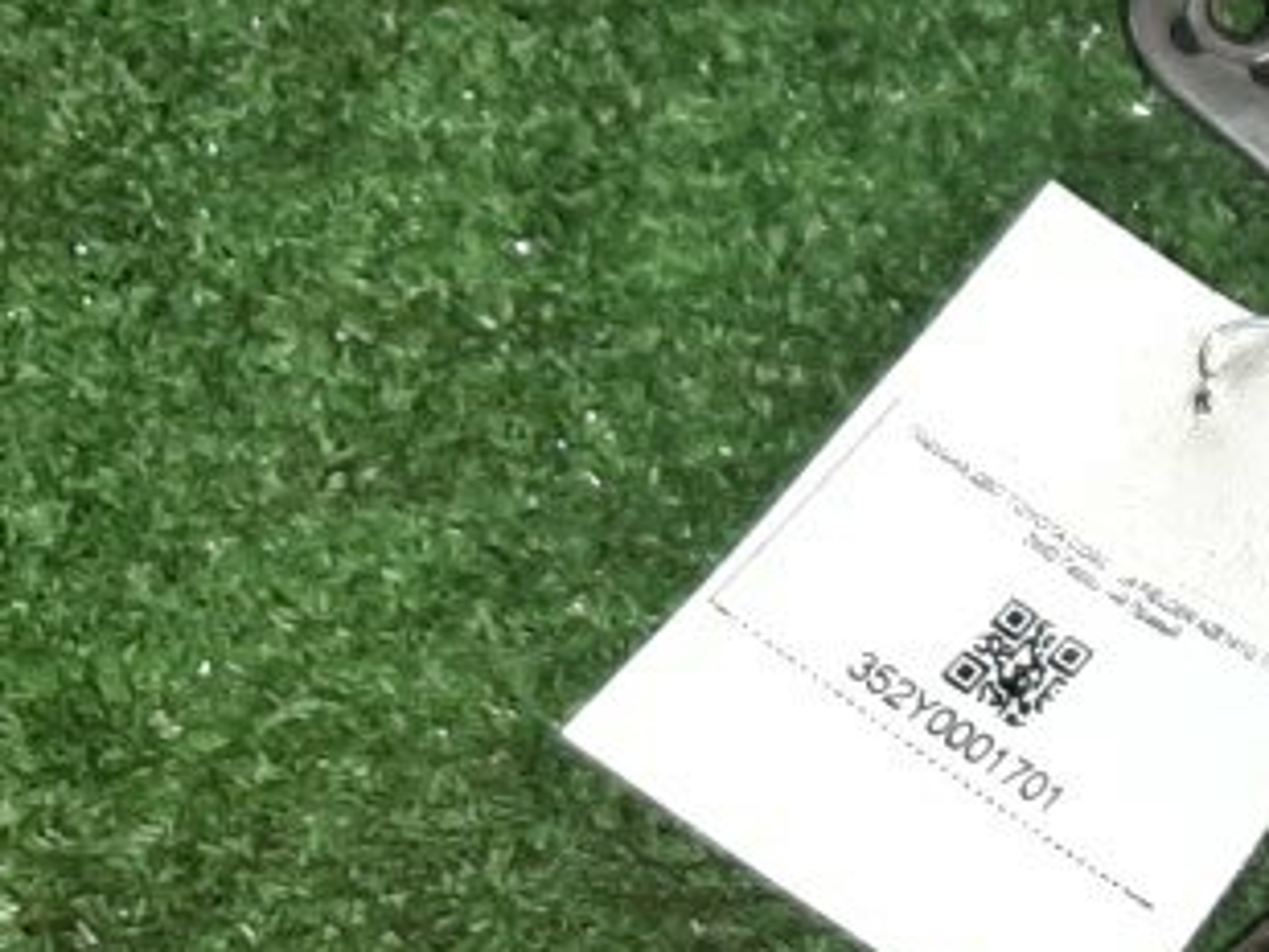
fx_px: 4438
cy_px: 854
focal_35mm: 121
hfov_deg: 15.0
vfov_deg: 12.2
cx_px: 1971
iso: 213
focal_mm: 3.93
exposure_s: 1/25
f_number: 1.7
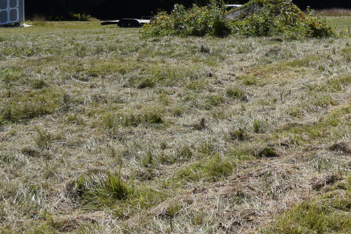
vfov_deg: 13.5
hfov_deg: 19.8
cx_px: 431
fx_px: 936
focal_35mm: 96
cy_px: -109
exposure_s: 1/500
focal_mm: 20
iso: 200
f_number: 11
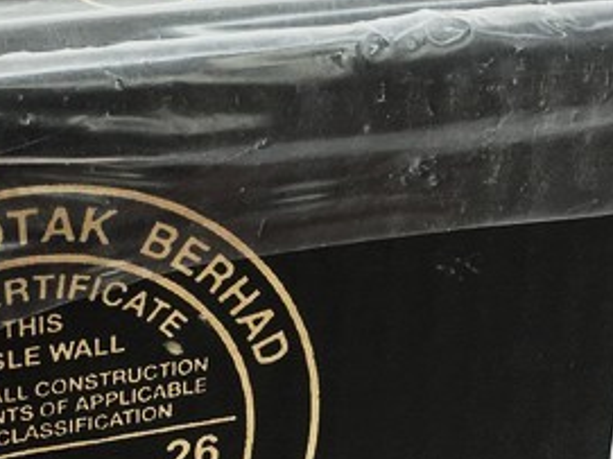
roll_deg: -1.1
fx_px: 1894
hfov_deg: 18.4
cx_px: 305
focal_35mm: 107
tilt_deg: -26.2
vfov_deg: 13.8
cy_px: 308
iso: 40
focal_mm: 4.15
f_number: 2.2
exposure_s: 1/100
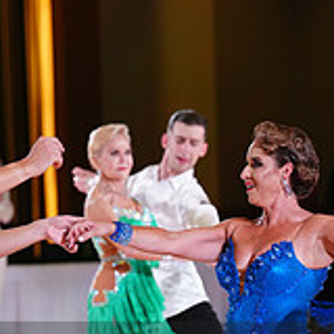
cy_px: 392
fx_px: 3537
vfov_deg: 5.4
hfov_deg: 5.4
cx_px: 97
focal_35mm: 324
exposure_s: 1/400
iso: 2000
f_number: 2.8
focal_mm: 105
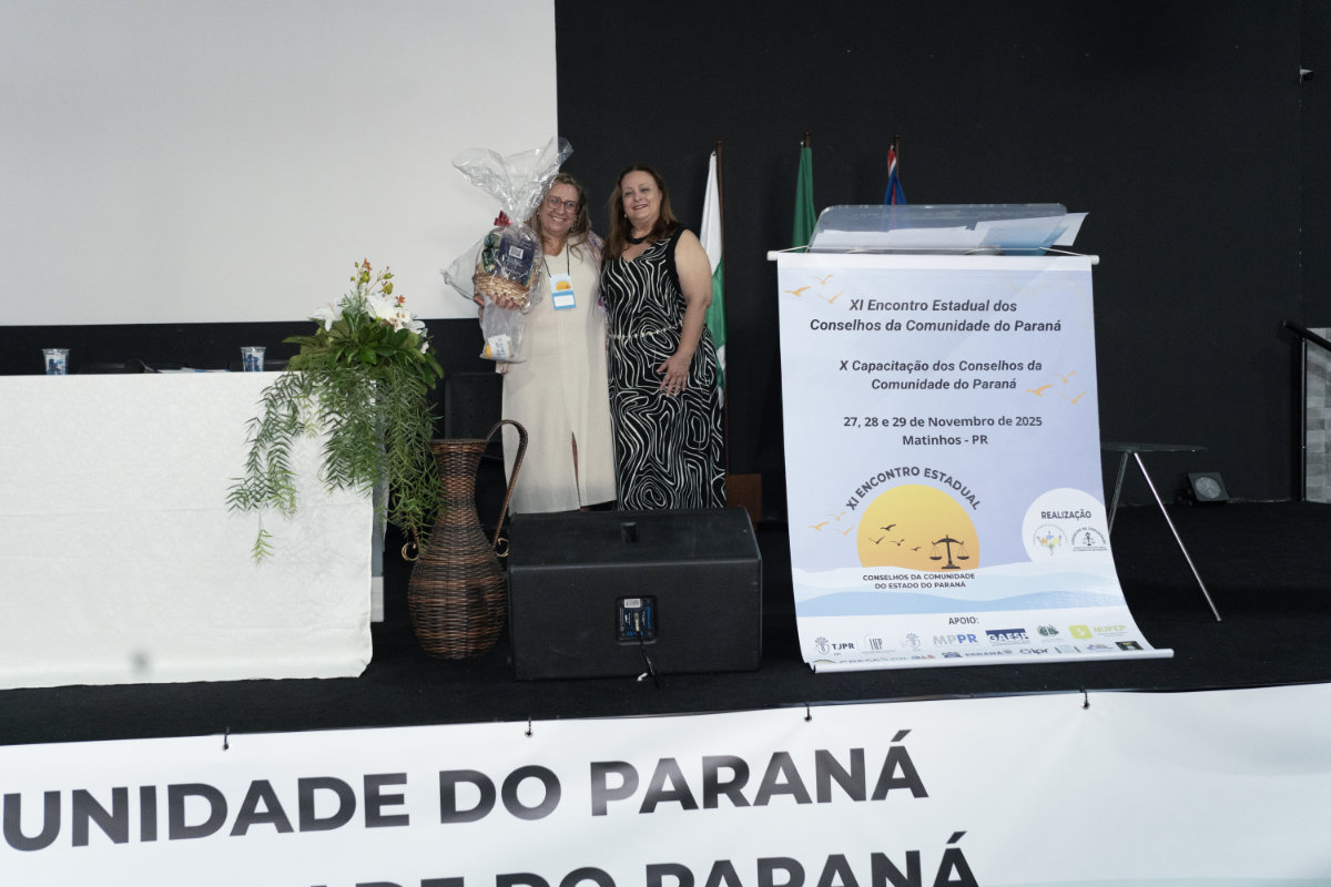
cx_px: 666
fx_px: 1294
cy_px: 444
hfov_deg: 54.4
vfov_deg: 37.9
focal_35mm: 35
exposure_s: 1/100
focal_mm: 35
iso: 5000
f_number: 4
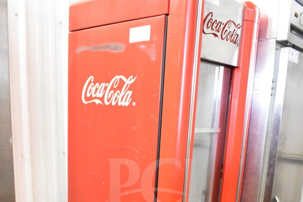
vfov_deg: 30.5
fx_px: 345
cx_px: 153
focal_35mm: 41
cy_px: 198
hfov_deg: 47.4
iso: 6400
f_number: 3.5
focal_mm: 18
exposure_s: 1/125
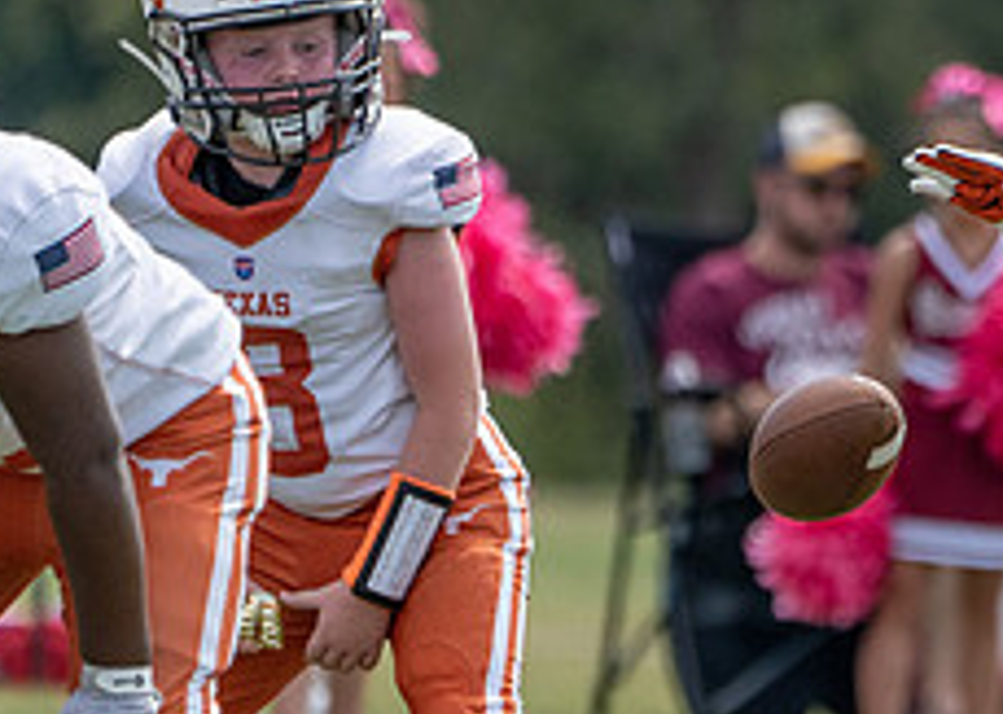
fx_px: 37927
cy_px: 315
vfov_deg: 1.1
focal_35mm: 1333
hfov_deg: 1.5
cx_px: 1301
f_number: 5.6
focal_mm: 400
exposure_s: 1/2000
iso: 500
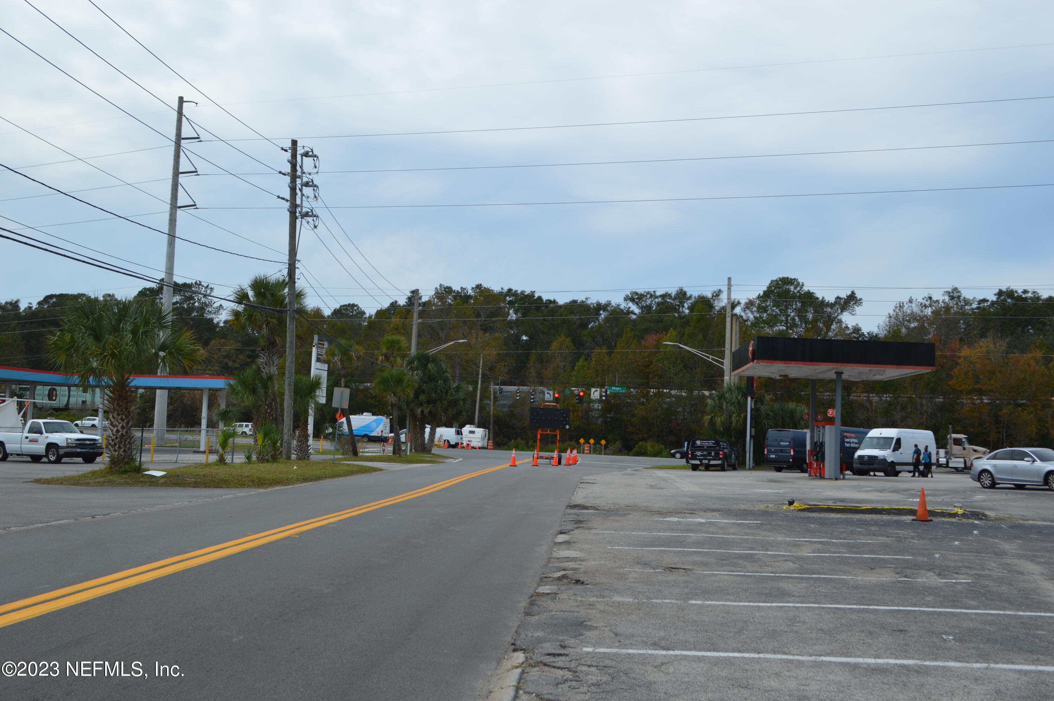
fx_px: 965
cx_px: 527
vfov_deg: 39.9
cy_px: 350
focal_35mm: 33
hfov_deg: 57.3
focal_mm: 22
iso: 100
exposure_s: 1/250
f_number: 8
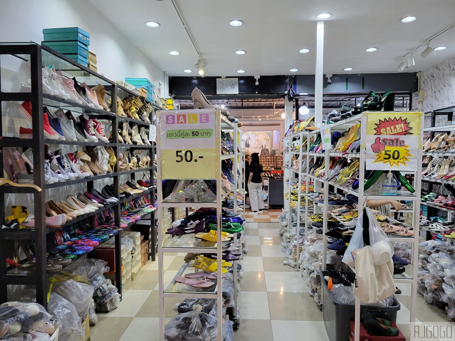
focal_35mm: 26
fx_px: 342
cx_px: 228
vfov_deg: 53.1
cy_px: 170
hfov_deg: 67.3
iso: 200
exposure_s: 1/100
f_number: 1.8
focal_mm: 5.4
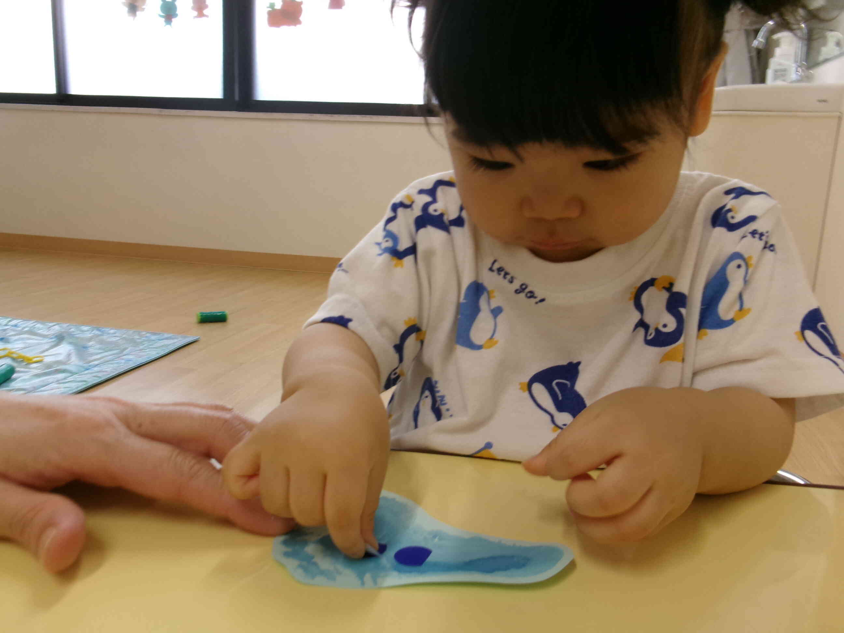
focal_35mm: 28
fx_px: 683
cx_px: 422
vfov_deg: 49.7
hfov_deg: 63.4
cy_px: 316
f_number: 3.9
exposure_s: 1/34
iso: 171
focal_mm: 5.1
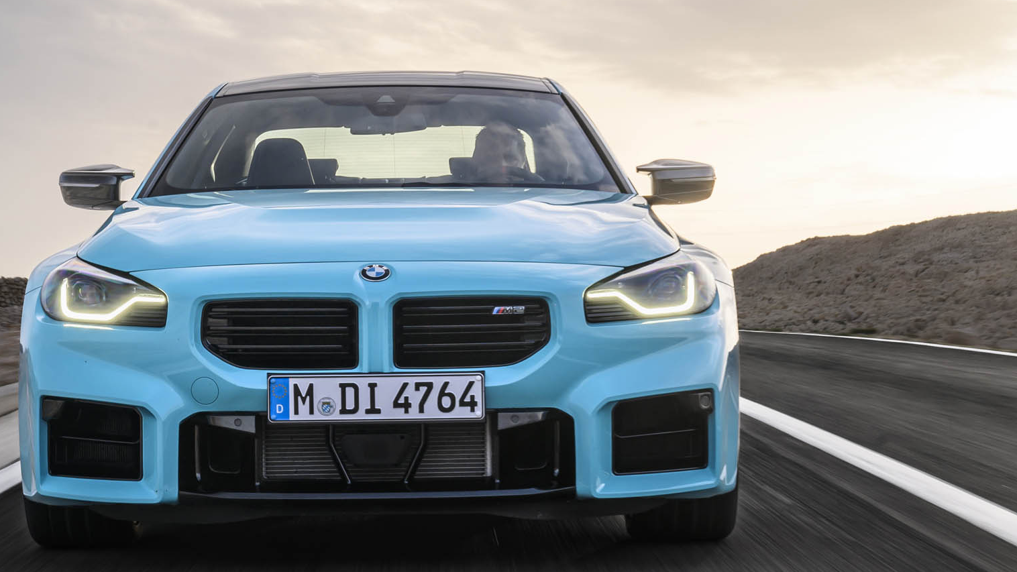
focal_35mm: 94
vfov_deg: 12.9
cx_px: 468
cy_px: 215
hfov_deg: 22.7
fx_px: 2535
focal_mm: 42
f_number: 16
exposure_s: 1/20
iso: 80
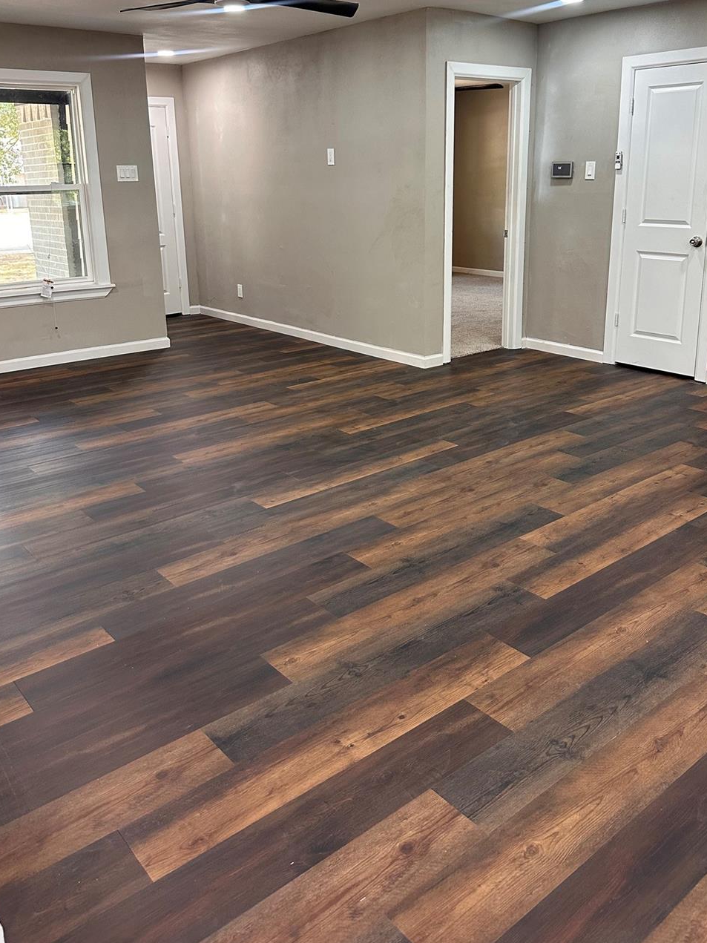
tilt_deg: -11.7
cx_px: 360
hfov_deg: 48.2
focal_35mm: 29
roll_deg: -0.9
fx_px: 790
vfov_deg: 61.2
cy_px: 379
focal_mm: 6.86
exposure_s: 1/99
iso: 250
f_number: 1.78
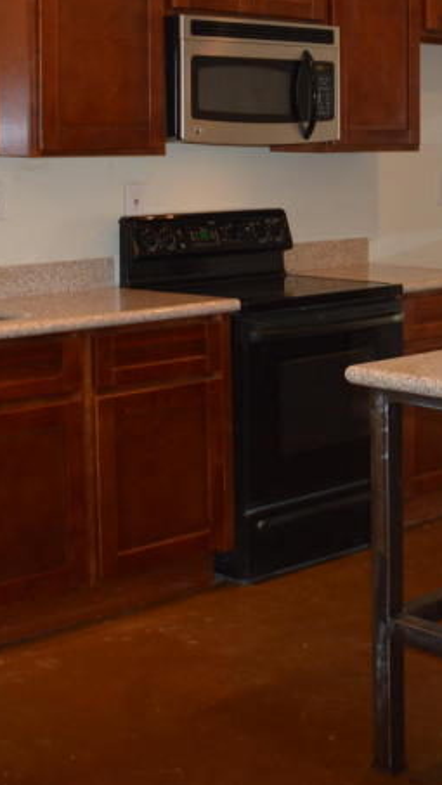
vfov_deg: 26.0
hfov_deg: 15.1
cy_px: 144
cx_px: 218
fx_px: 1666
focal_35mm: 80
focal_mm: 20
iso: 400
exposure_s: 1/60
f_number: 3.8
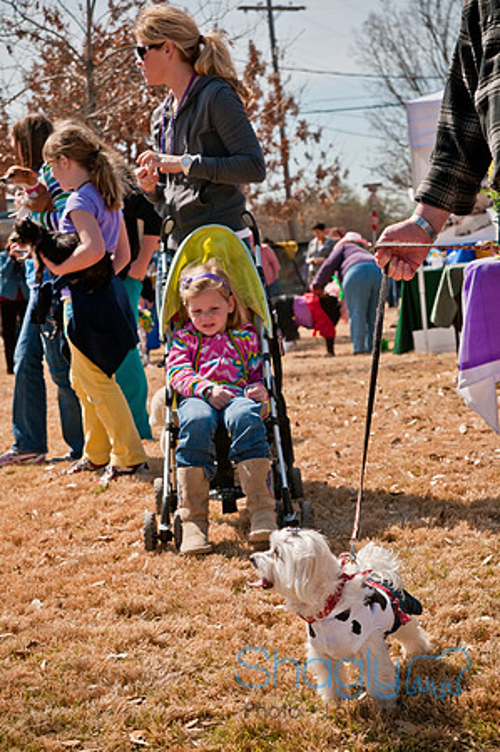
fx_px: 1566
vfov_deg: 27.0
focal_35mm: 75
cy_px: 376
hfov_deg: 18.1
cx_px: 250
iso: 400
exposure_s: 1/2000
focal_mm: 50
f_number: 5
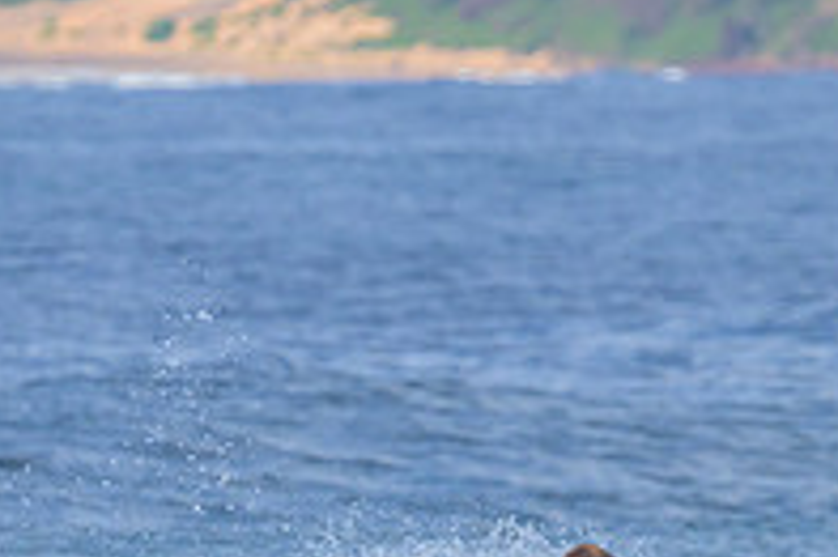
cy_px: 704
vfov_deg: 0.9
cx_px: 672
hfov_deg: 1.3
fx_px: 37003
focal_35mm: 1591
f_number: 11
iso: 900
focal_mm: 540
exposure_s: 1/2000
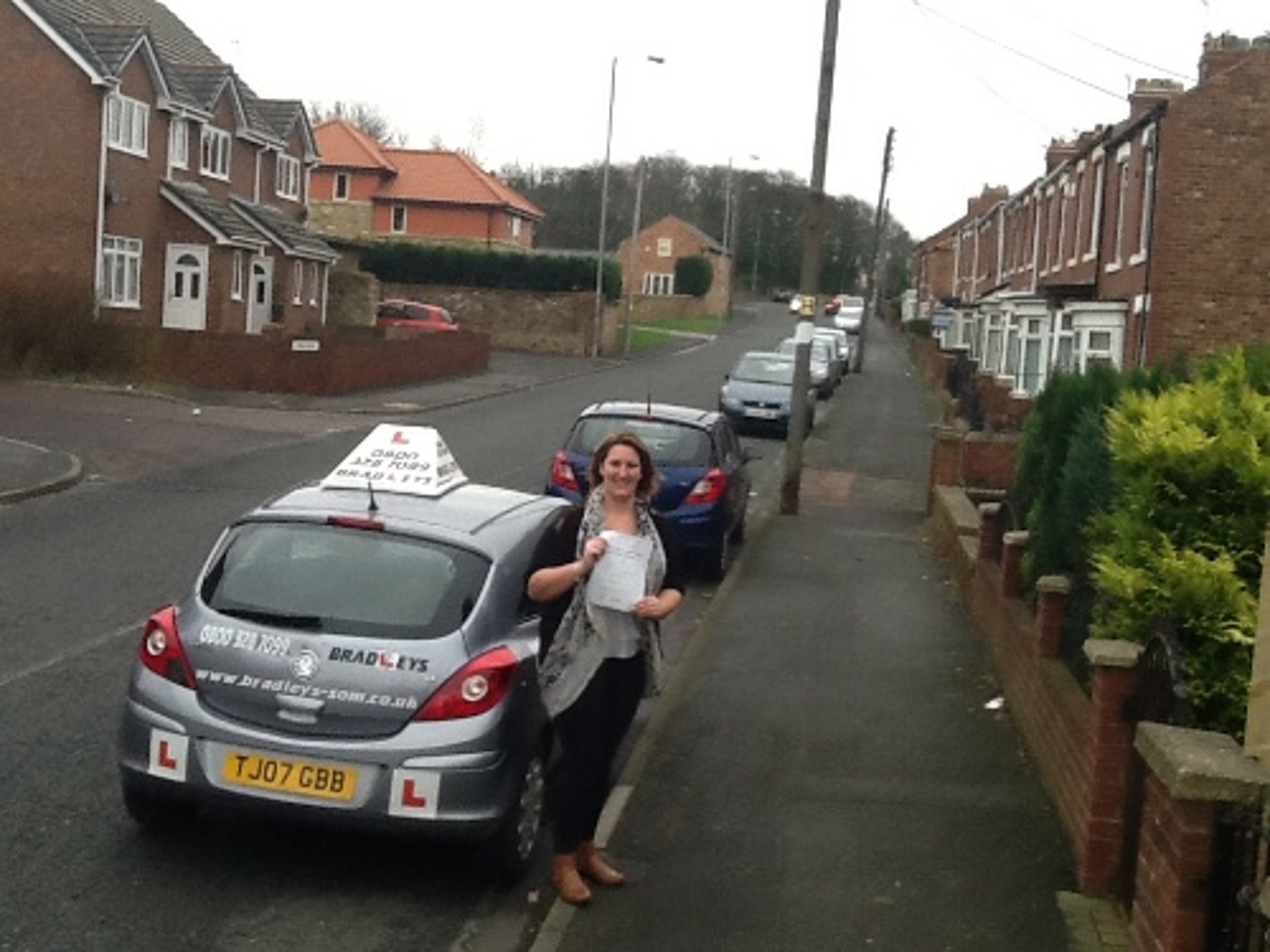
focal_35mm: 44
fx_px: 1614
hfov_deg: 42.9
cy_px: 476
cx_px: 635
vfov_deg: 32.9
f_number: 2.4
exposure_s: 1/120
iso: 80
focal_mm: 2.03
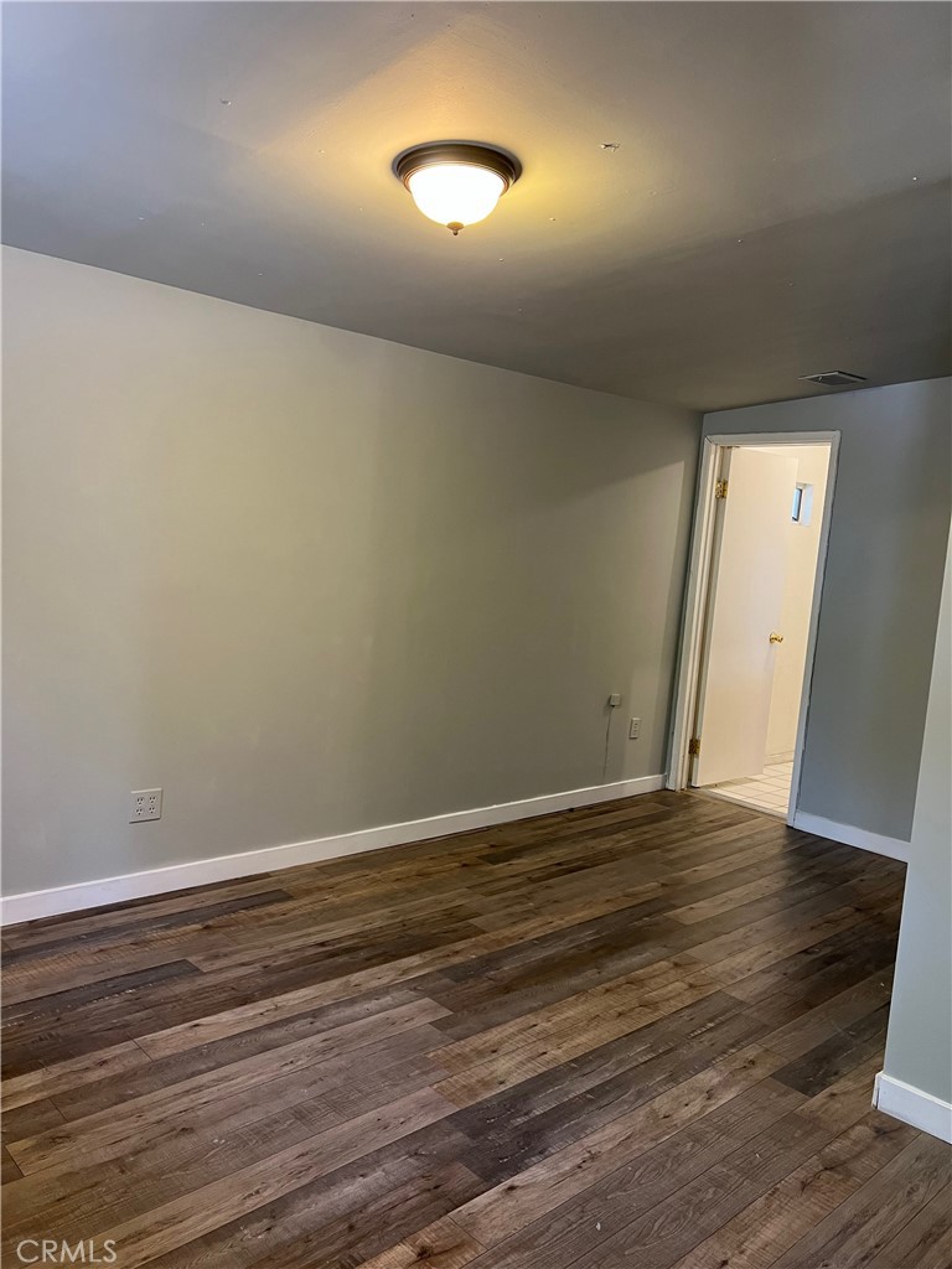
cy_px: 634
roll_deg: -4.5
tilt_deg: -6.4
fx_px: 953
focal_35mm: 26
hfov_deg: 53.1
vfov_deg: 67.3
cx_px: 476
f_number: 1.5
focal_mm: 5.7
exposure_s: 1/60
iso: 200
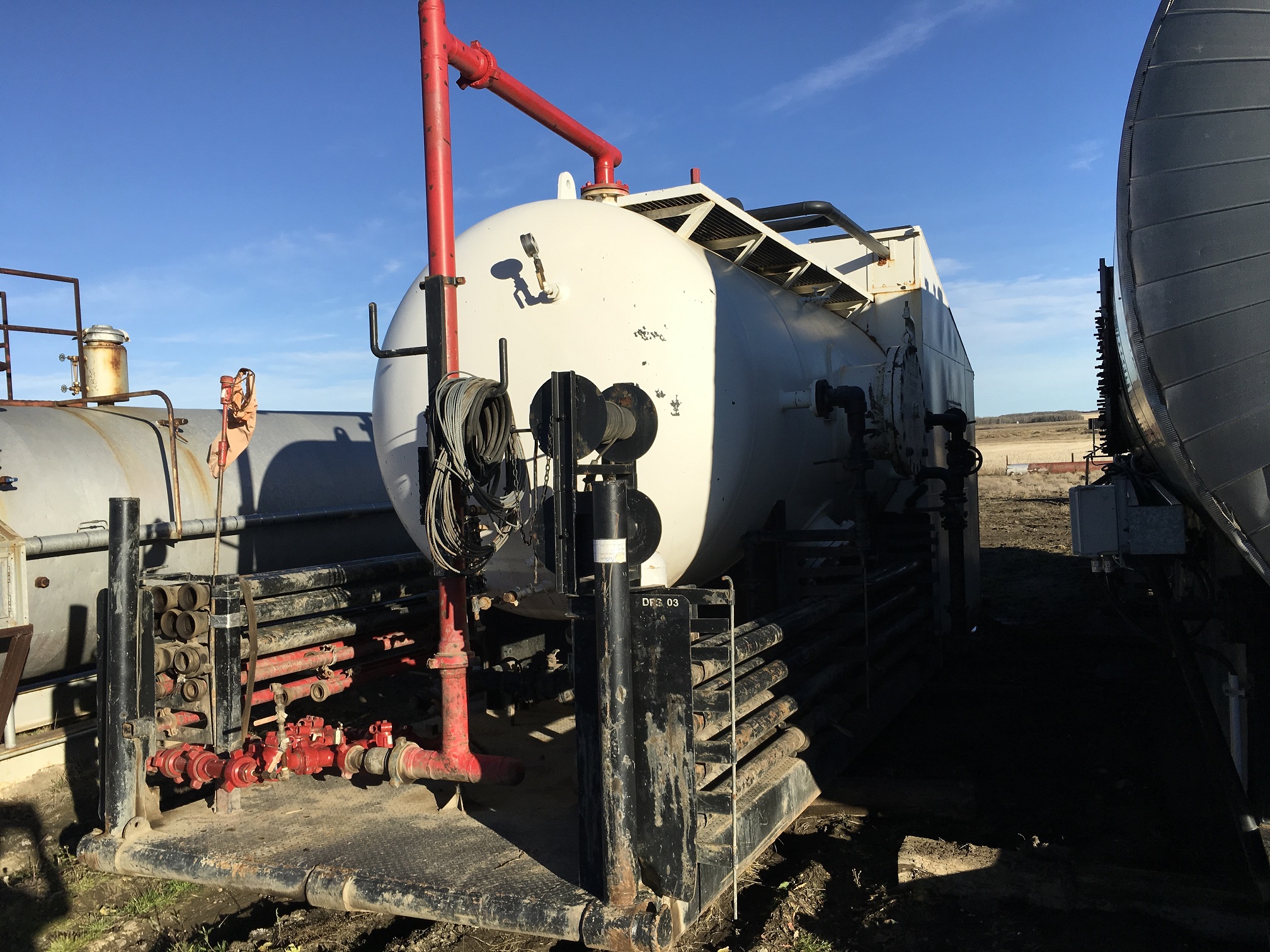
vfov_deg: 48.2
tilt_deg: -6.7
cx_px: 635
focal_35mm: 29
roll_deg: +3.2
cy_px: 476
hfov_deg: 61.7
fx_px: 1064
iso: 25
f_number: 2.2
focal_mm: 4.15
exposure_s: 1/2262
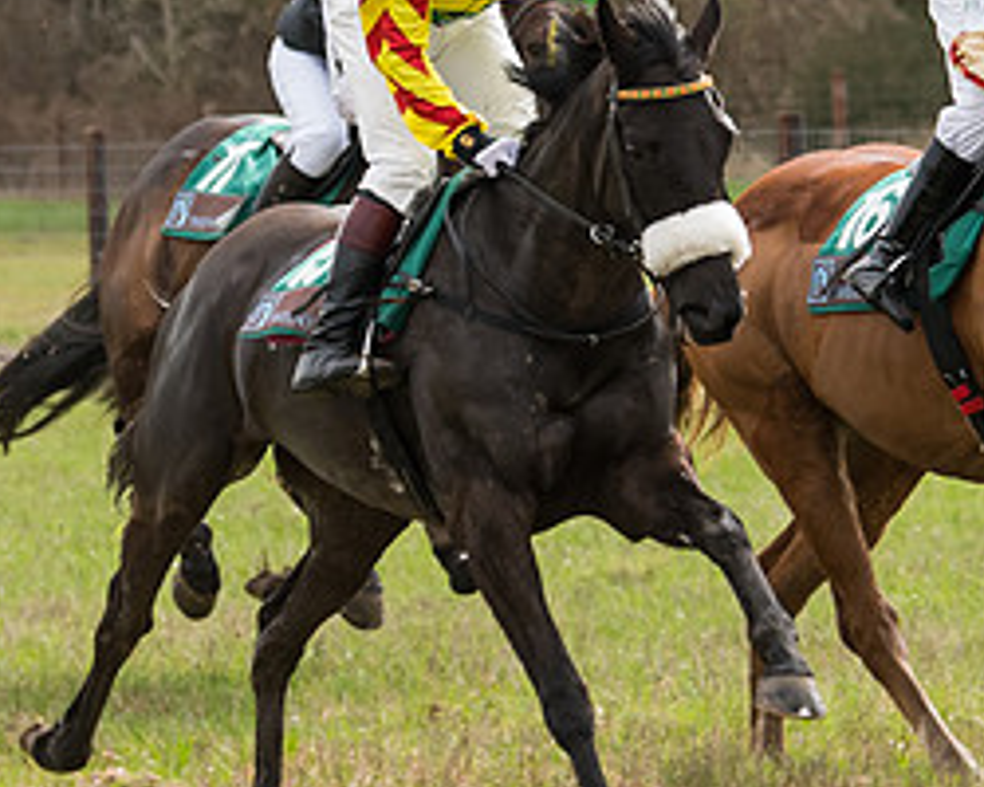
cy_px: 469
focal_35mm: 434
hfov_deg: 4.5
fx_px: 12639
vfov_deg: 3.6
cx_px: 910
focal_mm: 95
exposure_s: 1/800
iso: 250
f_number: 4
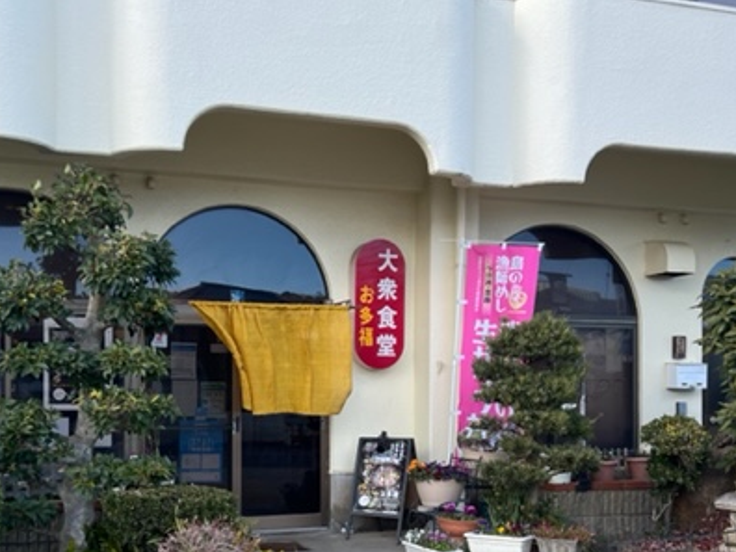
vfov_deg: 33.9
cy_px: 383
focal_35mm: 42
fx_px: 893
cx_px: 307
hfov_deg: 44.6
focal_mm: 5.7
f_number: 1.5
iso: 50
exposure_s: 1/887
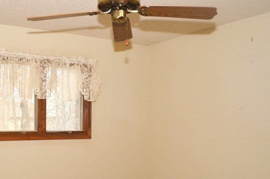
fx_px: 412
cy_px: 128
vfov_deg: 24.3
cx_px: 82
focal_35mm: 55
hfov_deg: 35.8
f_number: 4
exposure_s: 1/60
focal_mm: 22
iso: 800
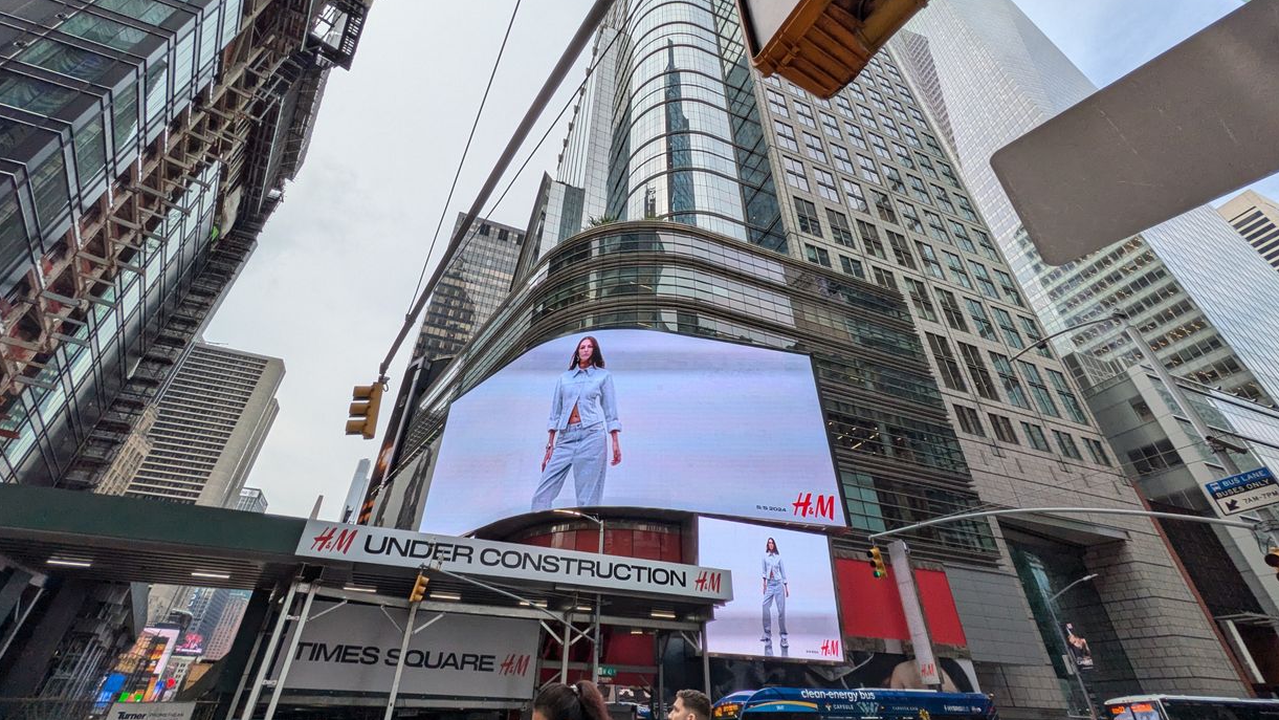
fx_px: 543
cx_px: 631
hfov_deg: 99.4
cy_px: 338
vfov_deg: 67.0
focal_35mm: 16
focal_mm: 1.83
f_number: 2.2
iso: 47
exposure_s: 1/1284
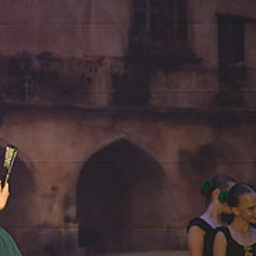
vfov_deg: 2.2
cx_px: -86
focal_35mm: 781
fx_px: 6535
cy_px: 179
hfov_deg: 2.2
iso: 2000
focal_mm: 195
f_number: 2.8
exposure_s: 1/640
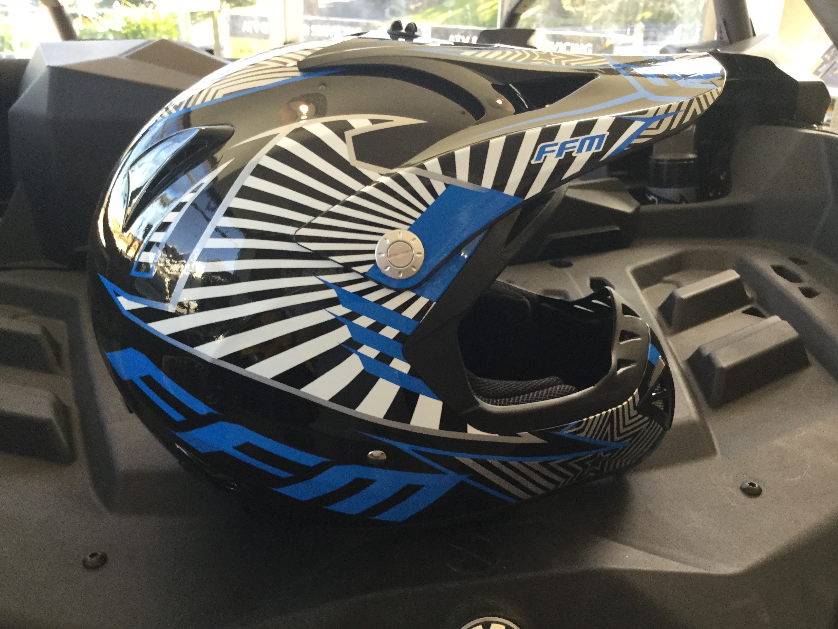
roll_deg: -3.4
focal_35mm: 31
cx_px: 419
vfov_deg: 45.4
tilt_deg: -25.8
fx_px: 750
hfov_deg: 58.4
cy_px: 314
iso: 50
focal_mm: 3.3
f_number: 2.4
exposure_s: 1/33
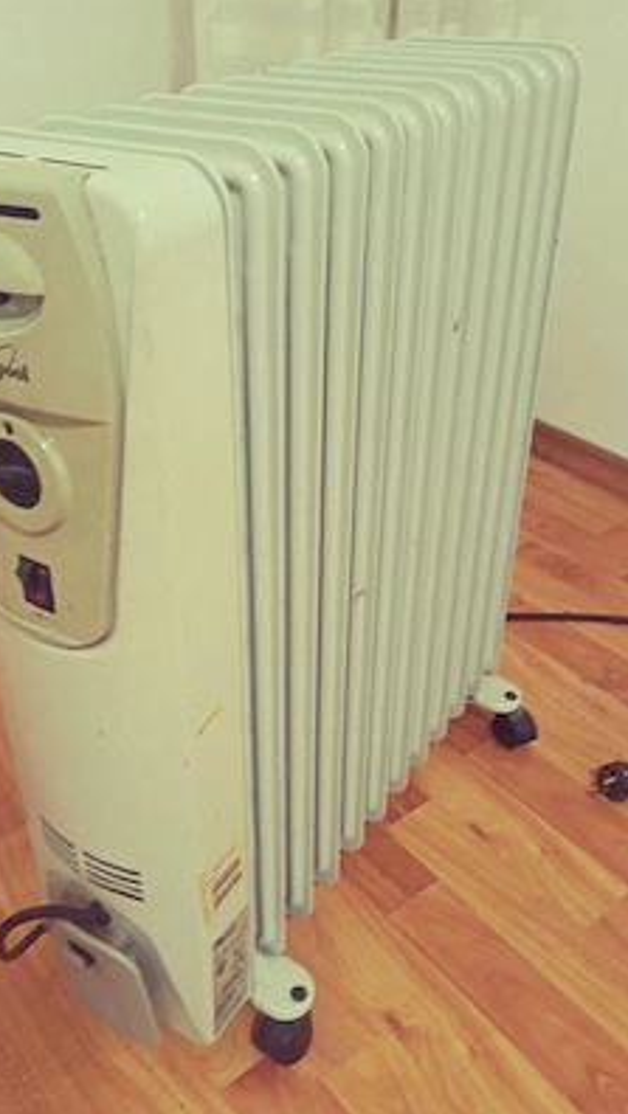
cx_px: 242
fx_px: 976
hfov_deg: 35.5
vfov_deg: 59.5
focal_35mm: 33
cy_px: 554
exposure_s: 1/20
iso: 6637
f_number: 1.75
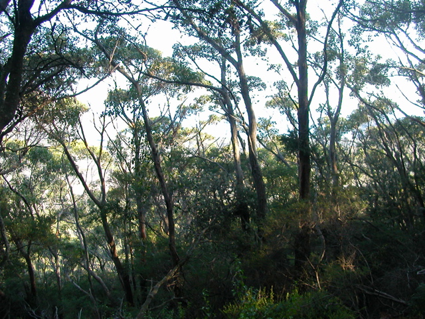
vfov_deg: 38.7
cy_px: 160
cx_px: 212
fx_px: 454
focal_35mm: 37
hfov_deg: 50.1
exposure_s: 1/104
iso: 100
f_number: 2.7
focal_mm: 5.6
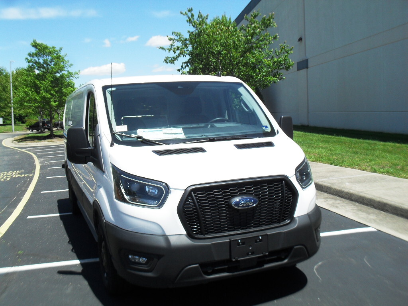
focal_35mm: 35
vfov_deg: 40.7
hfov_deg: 52.6
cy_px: 153
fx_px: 413
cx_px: 204
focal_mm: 6.3
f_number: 8.4
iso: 100
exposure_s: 1/180
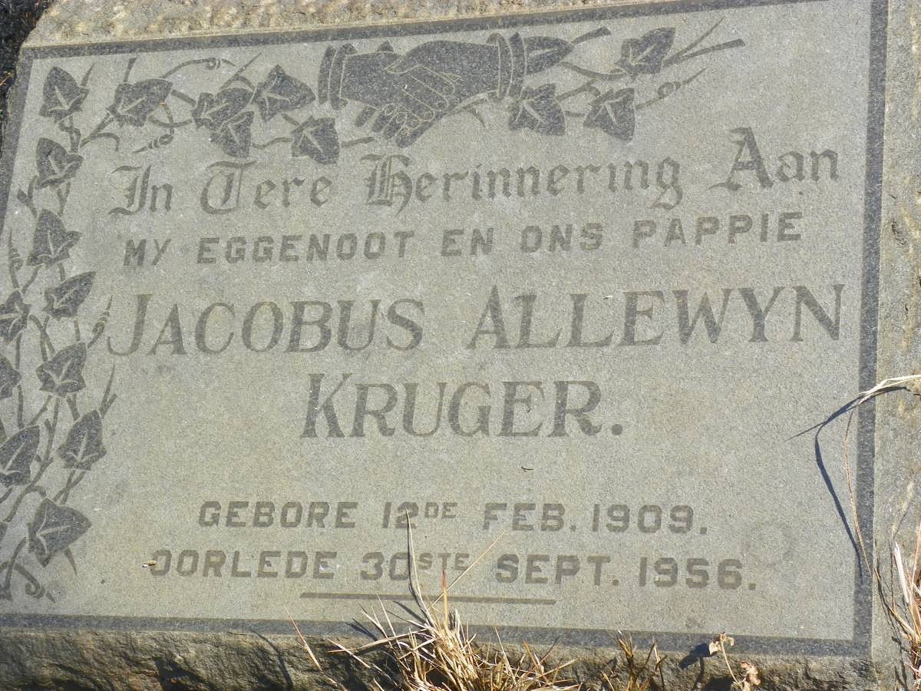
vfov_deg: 20.2
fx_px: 1942
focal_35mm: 73
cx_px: 460
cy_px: 346
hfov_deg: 26.7
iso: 64
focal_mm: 13
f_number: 5
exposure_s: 1/160
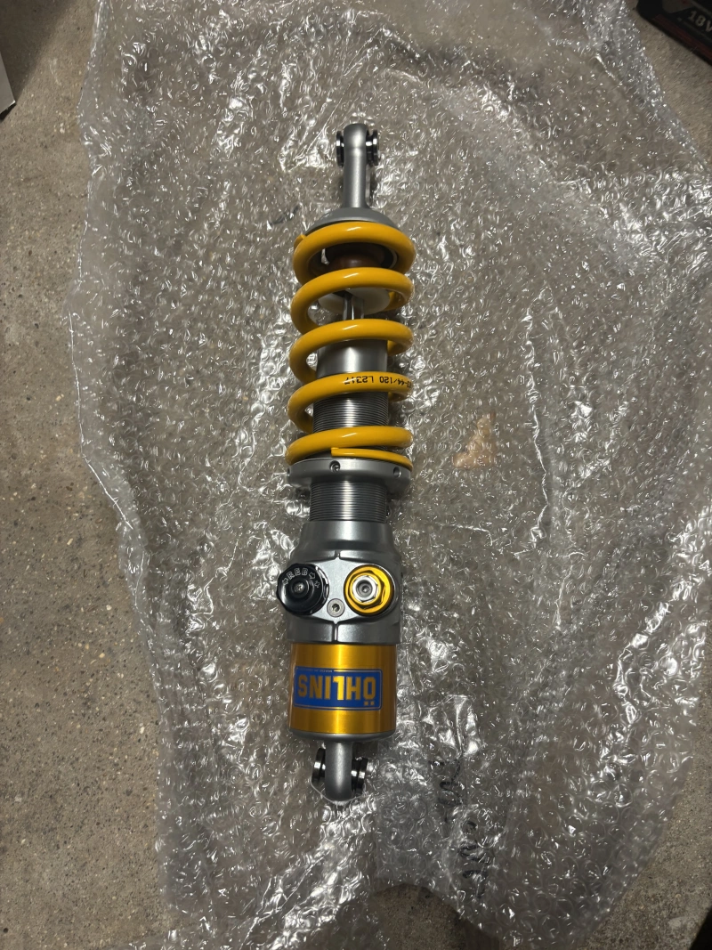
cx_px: 356
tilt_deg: -78.1
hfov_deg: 53.1
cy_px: 475
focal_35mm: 26
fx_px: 713
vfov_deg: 67.3
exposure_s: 1/50
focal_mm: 5.96
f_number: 1.6
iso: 100
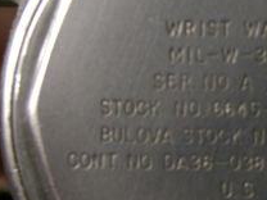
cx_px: 248
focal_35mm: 99
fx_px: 764
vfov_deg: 14.9
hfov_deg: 19.4
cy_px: 118
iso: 200
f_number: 5.9
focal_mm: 9.5
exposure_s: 1.23
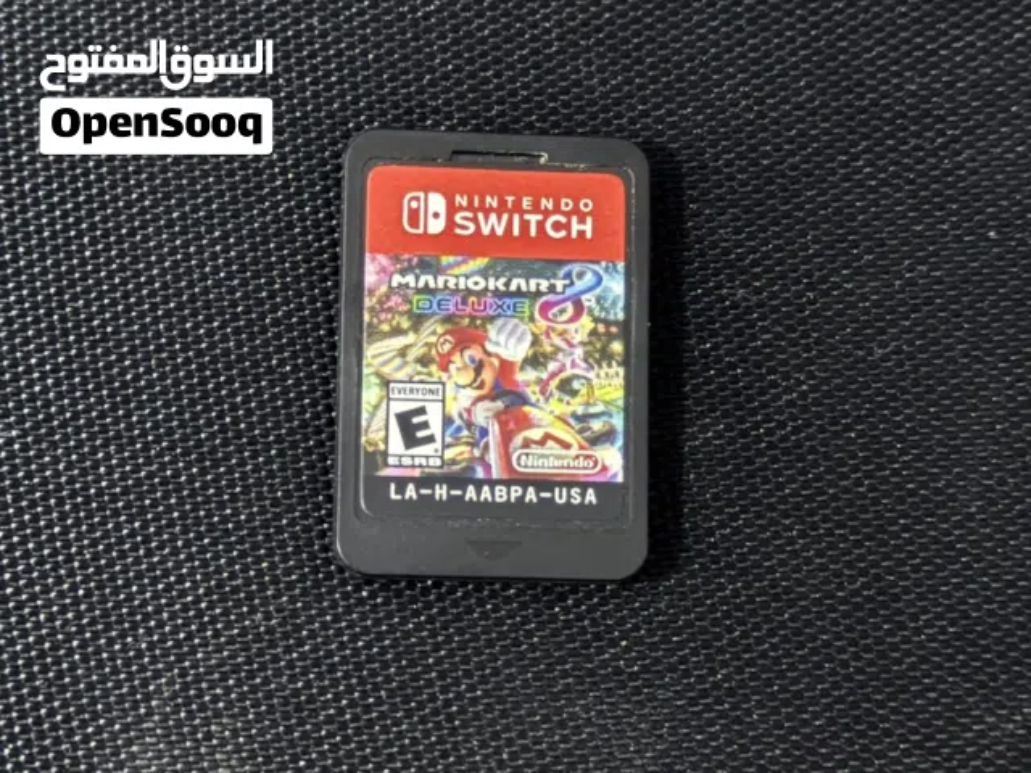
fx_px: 1430
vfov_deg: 30.3
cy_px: 386
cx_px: 516
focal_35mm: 48
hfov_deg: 39.7
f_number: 1.78
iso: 250
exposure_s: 1/17
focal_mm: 6.76
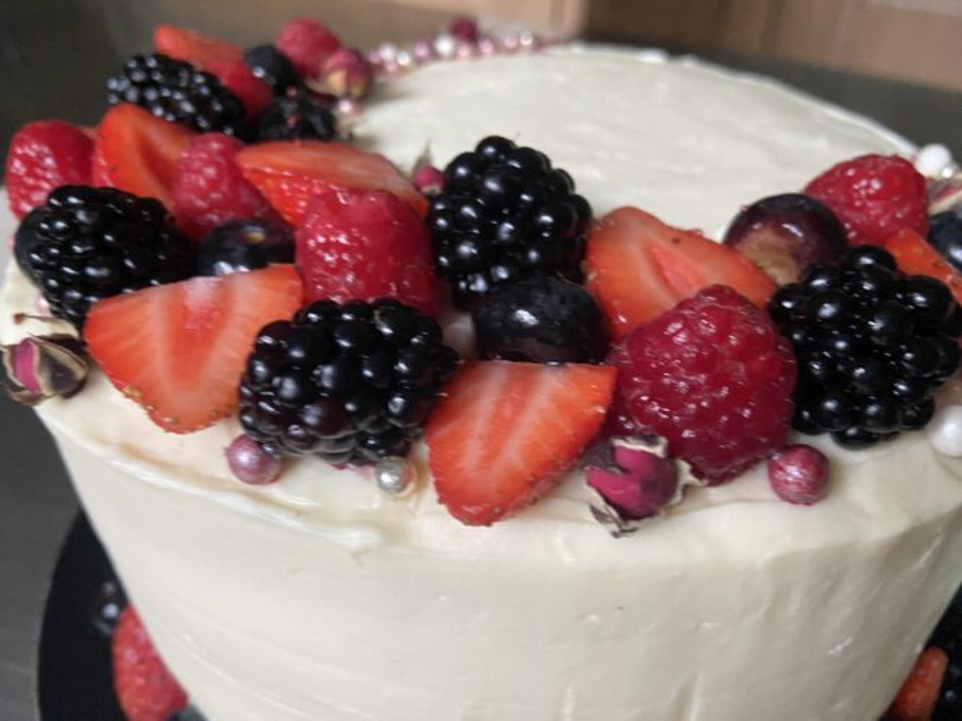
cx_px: 481
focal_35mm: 25
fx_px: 695
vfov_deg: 54.9
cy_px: 360
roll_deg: -1.3
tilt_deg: -37.3
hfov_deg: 69.4
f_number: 1.8
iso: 400
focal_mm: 4.25
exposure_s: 1/60
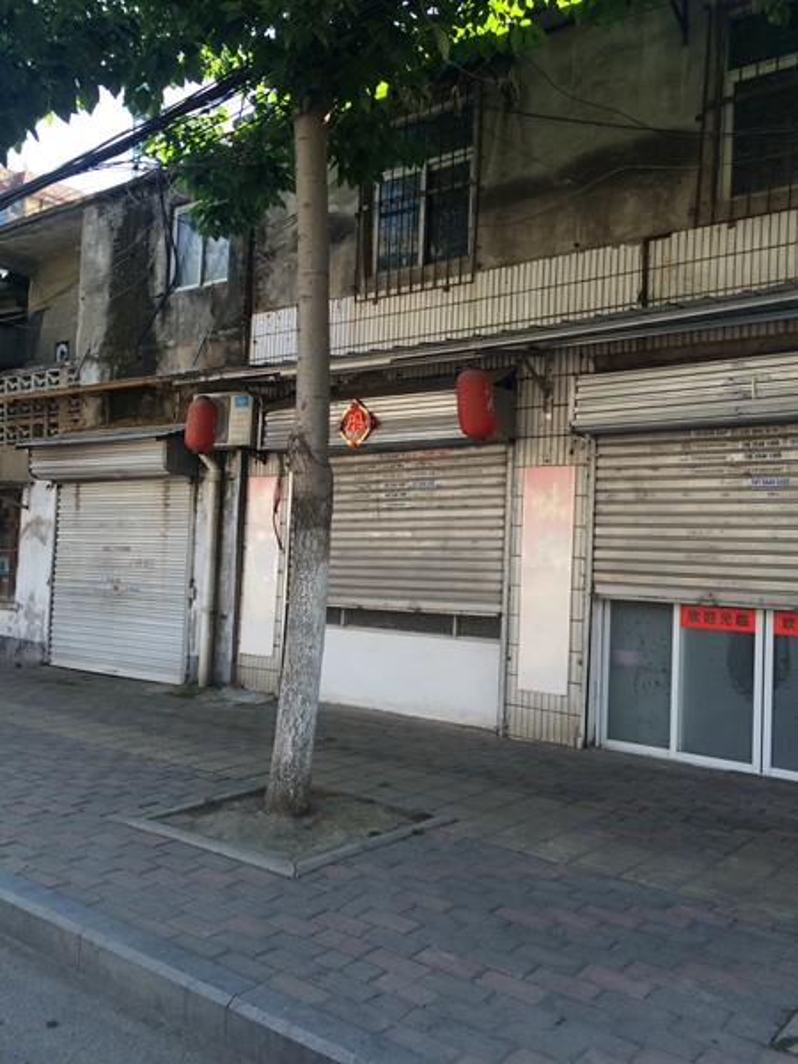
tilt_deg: -0.2
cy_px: 532
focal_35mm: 29
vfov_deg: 61.7
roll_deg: -4.5
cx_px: 399
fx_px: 891
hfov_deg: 48.2
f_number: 2.2
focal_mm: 4.15
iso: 32
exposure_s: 1/326
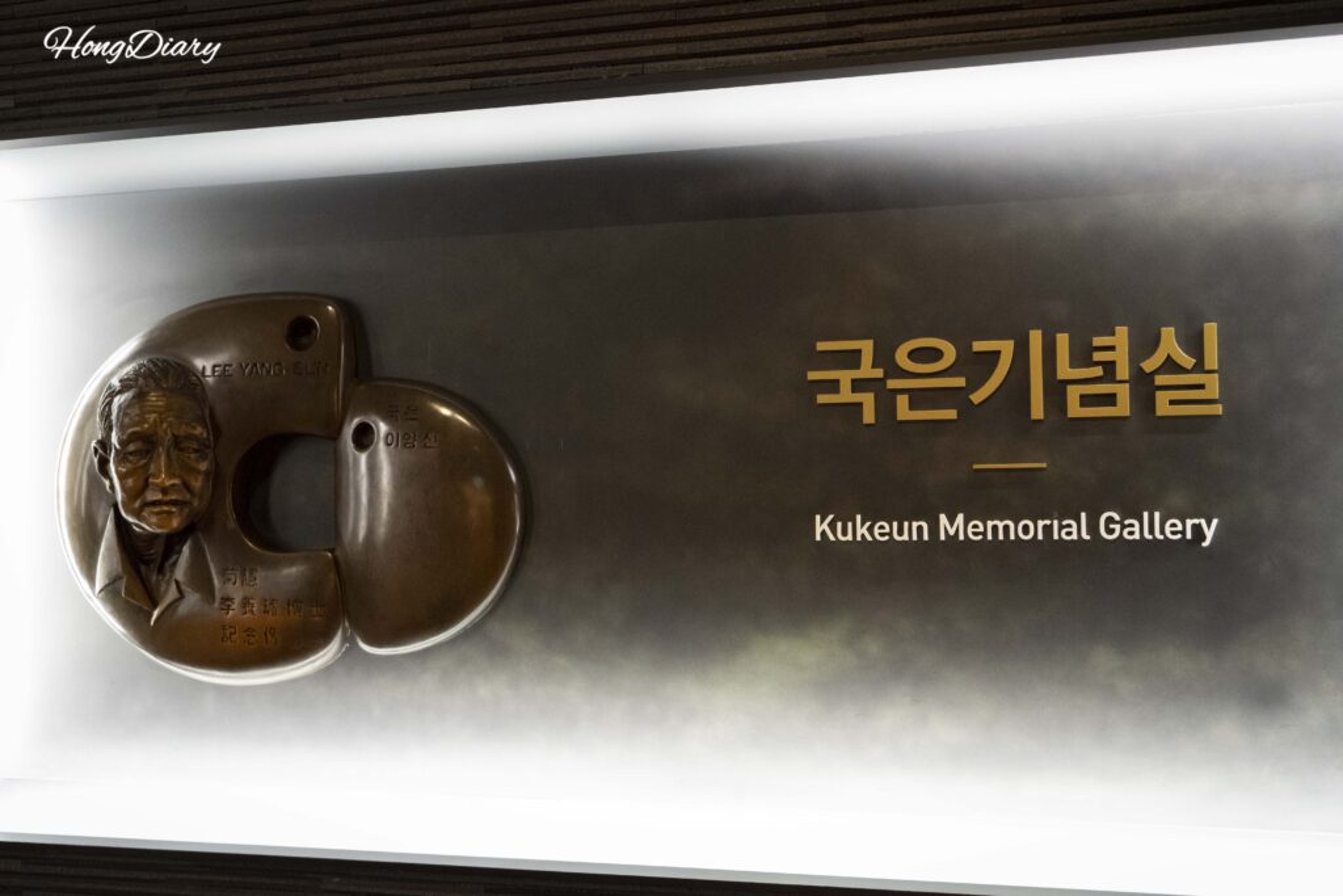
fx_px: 1679
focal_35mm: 45
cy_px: 448
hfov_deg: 43.6
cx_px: 672
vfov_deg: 29.9
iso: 12800
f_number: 5.6
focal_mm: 45
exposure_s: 1/60
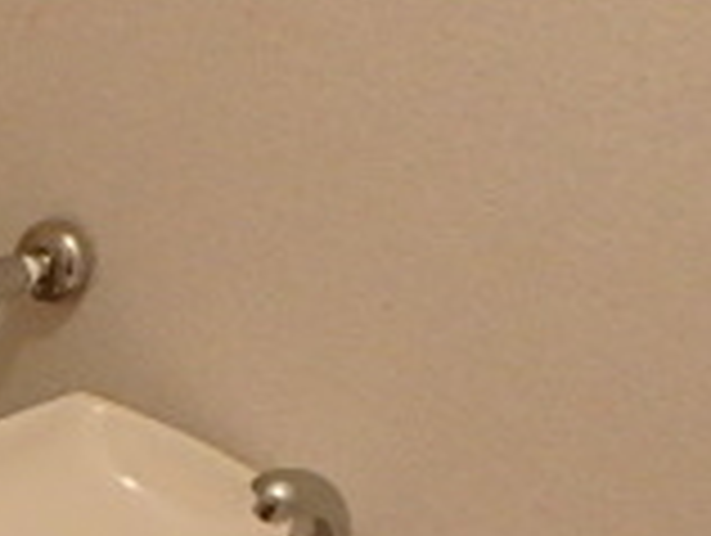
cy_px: 725
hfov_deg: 17.2
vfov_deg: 16.3
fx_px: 1749
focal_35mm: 85
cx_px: -684
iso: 500
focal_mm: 3.7
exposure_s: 1/30
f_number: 3.5
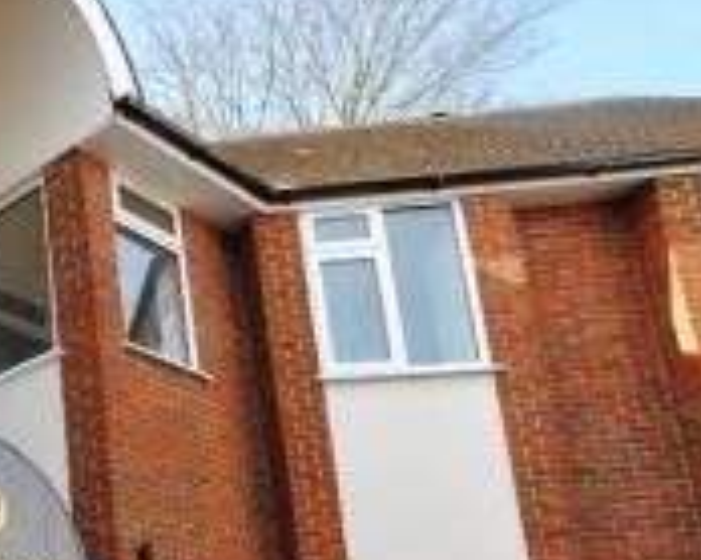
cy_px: 546
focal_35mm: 42
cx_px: -201
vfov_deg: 32.8
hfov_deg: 32.9
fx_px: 877
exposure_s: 1/125
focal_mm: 11
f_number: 4.5
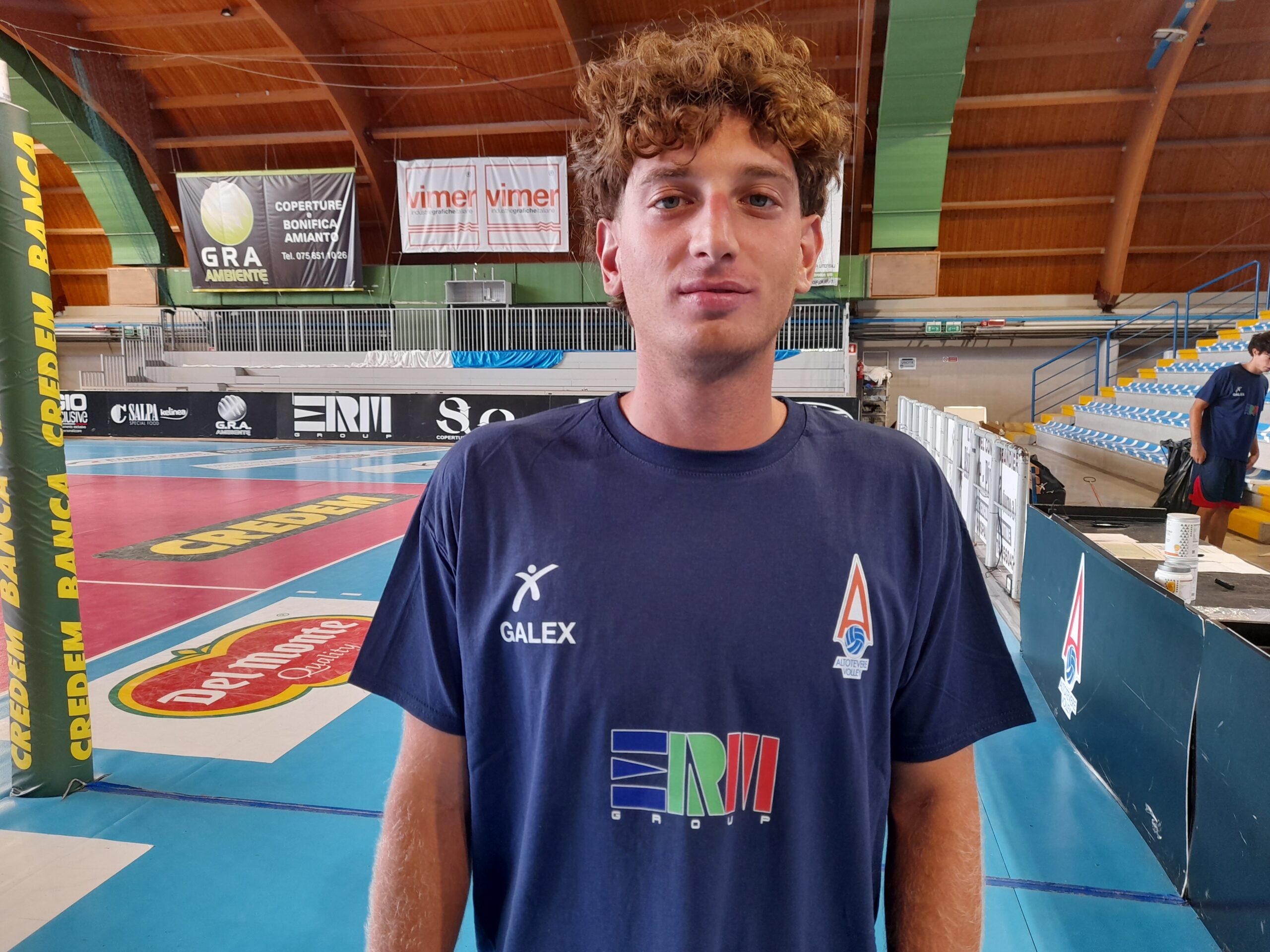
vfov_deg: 54.9
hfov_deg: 69.4
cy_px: 476
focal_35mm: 25
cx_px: 635
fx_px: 917
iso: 64
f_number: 2
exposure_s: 1/50
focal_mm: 4.6
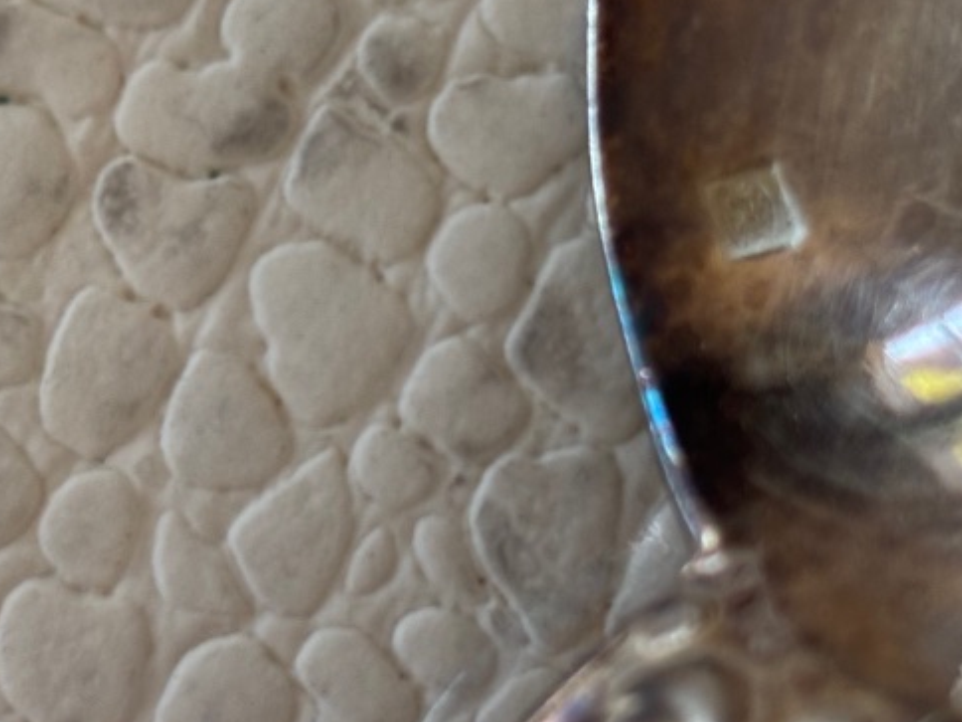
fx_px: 3585
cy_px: 298
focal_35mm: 129
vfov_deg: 11.5
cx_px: 356
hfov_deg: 15.3
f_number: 1.6
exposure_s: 1/60
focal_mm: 5.96
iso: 80
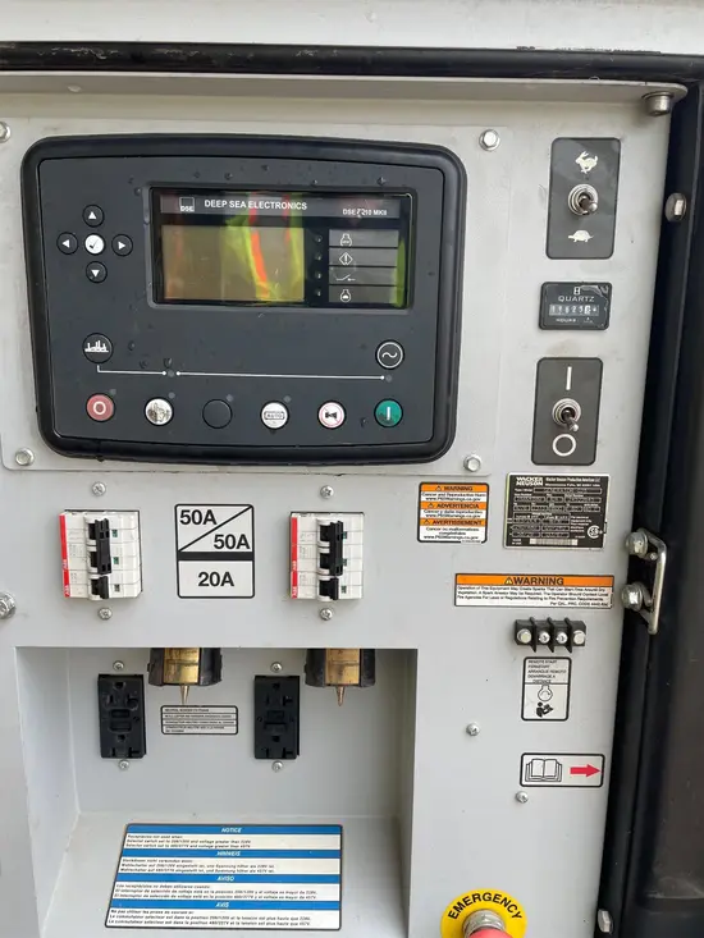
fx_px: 705
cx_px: 352
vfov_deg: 67.3
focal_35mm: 26
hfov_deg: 53.1
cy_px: 469
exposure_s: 1/121
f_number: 1.6
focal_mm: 4.2
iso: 32
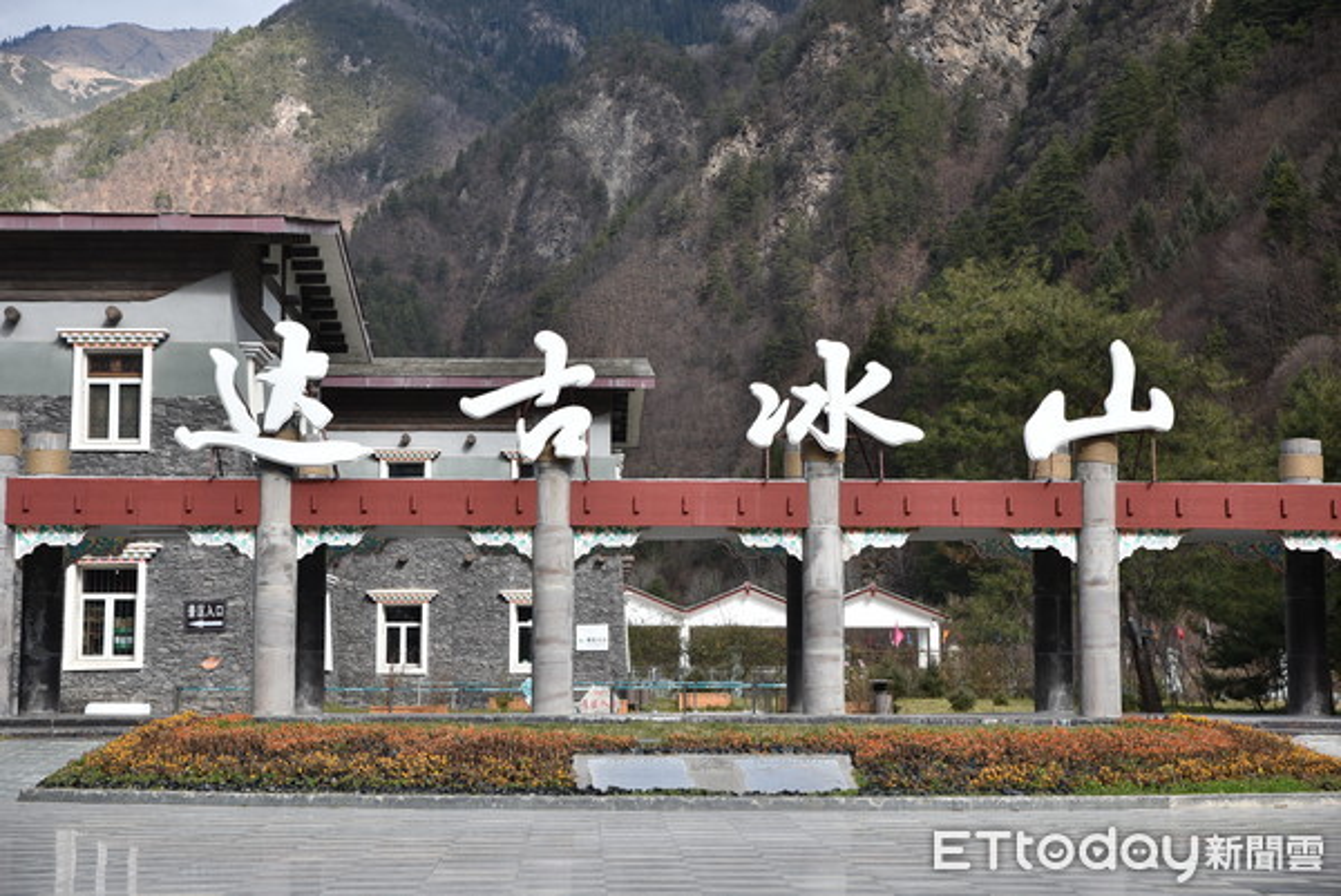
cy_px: 448
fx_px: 2311
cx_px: 670
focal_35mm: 62
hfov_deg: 32.4
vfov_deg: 21.9
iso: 200
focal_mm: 62
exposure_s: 1/640
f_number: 6.3
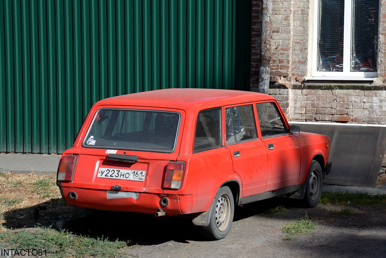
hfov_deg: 15.2
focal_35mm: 135
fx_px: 1448
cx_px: 193
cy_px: 129
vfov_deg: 10.2
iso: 200
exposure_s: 1/500
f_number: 8
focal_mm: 90
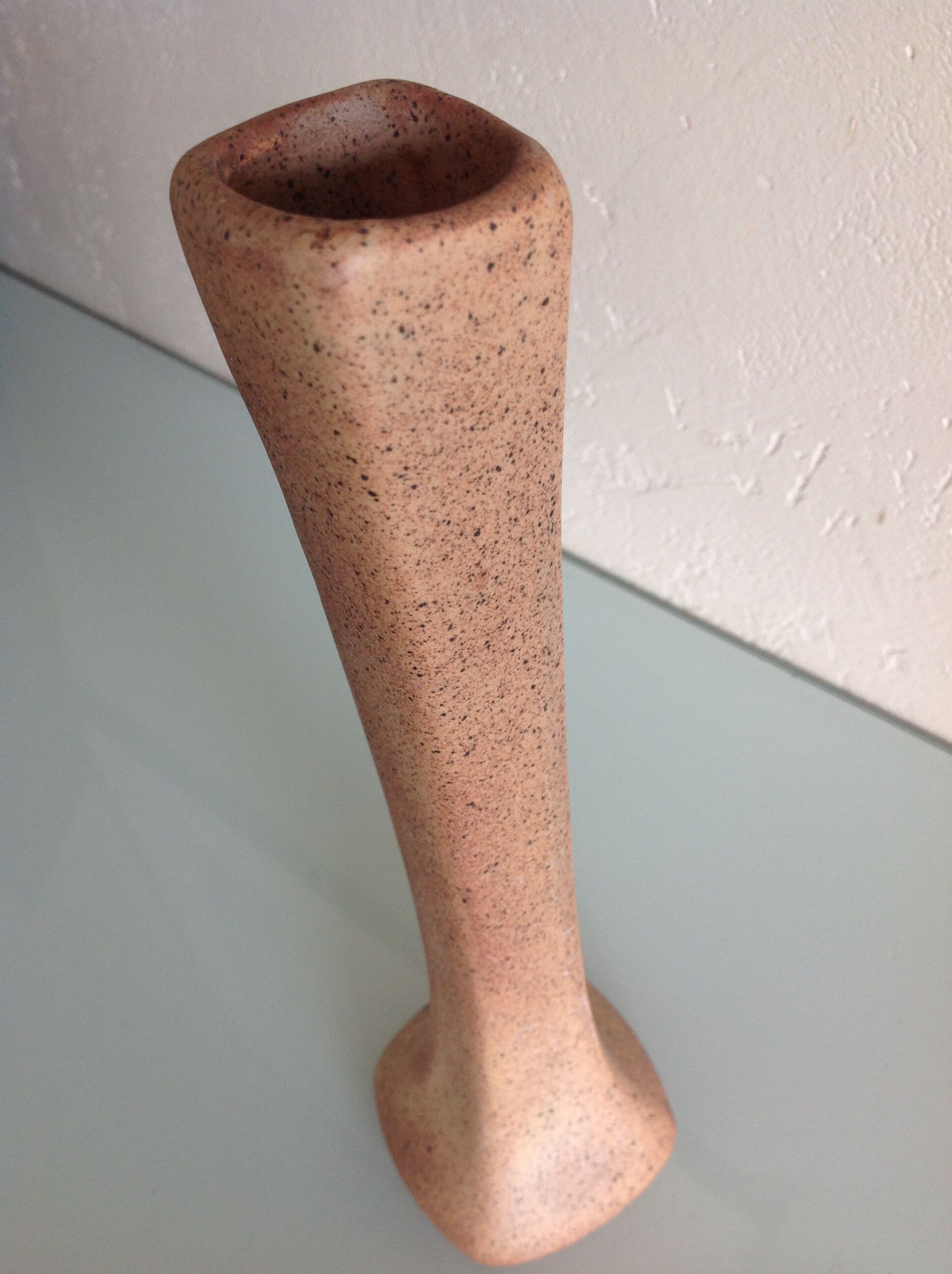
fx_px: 1287
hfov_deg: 40.6
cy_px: 637
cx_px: 476
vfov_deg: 52.7
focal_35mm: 35
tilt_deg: -48.1
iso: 64
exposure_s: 1/60
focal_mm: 4.28
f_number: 2.4
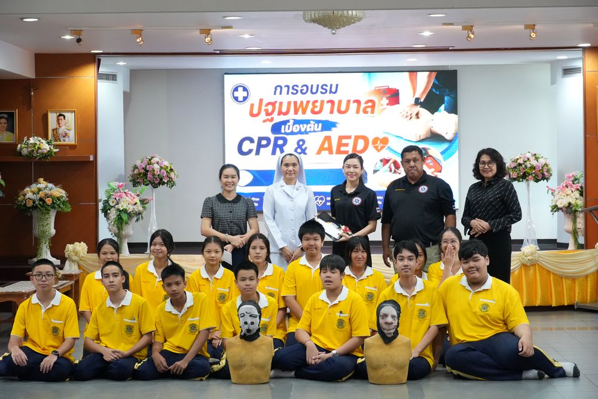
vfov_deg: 14.5
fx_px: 1570
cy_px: 200
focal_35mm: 94
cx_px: 299
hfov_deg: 21.6
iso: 4000
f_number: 5.6
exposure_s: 1/125
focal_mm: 63
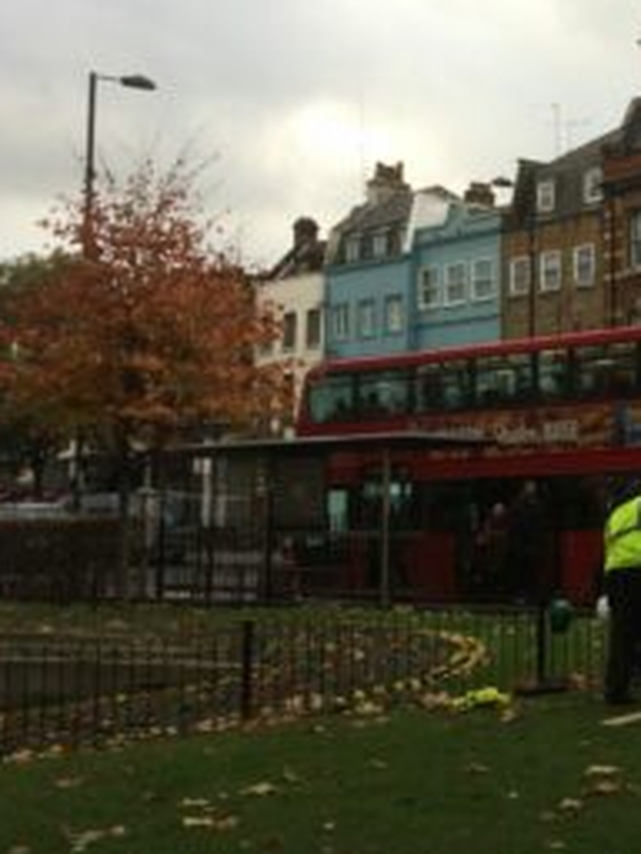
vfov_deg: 28.4
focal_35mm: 68
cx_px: 714
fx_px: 1679
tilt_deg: +8.0
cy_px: 304
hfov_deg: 20.5
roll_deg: +0.5
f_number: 2.2
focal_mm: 4.15
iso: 32
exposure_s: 1/394
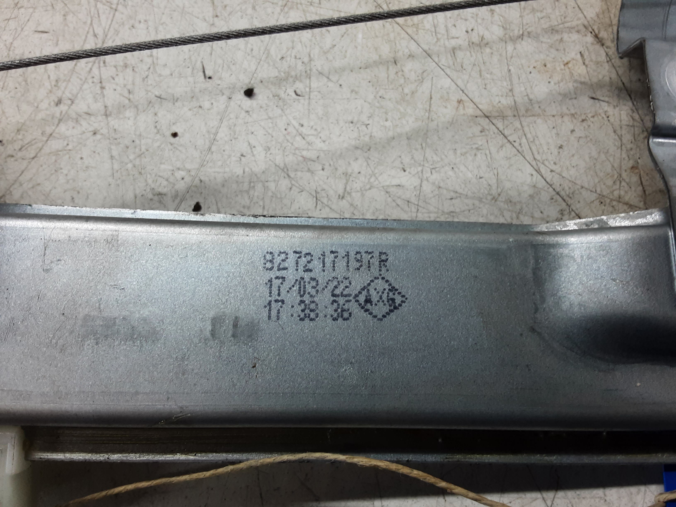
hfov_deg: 65.3
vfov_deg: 51.4
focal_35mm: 27
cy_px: 254
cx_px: 338
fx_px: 527
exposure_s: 1/50
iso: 64
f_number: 1.9
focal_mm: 2.91
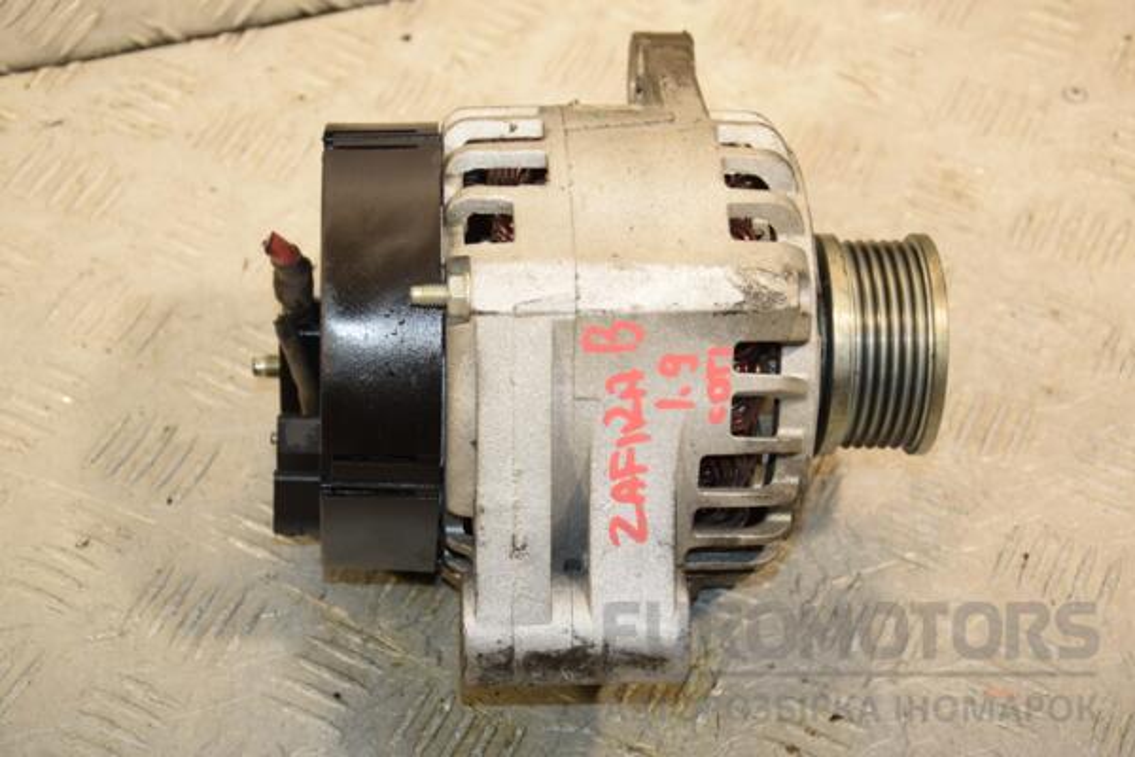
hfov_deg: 27.0
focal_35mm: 75
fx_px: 2364
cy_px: 378
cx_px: 568
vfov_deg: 18.2
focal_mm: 50
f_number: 5.6
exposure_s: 1/200
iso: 800
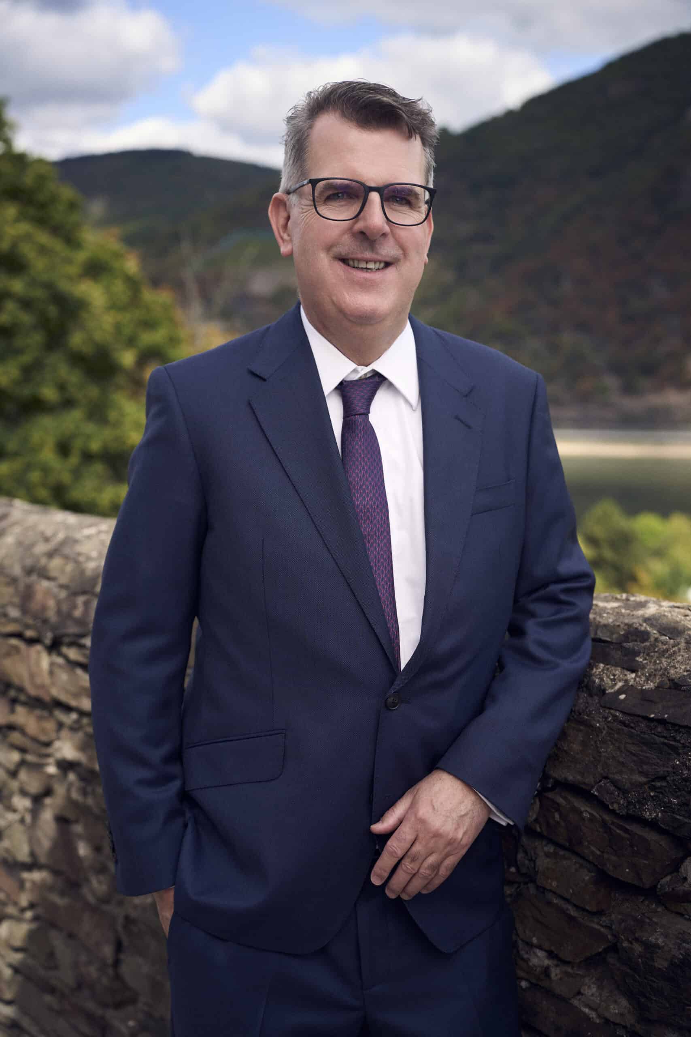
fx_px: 1209
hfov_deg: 31.9
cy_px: 518
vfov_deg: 46.4
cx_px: 346
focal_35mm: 42
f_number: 2.8
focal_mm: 42
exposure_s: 1/1000
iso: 160
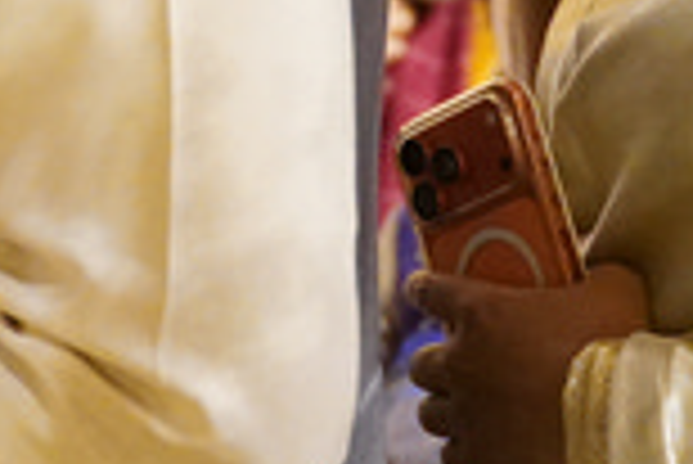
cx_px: -326
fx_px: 4046
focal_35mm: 210
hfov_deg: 9.5
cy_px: -122
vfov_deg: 6.5
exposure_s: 1/250
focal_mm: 30
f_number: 2.8
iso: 8000
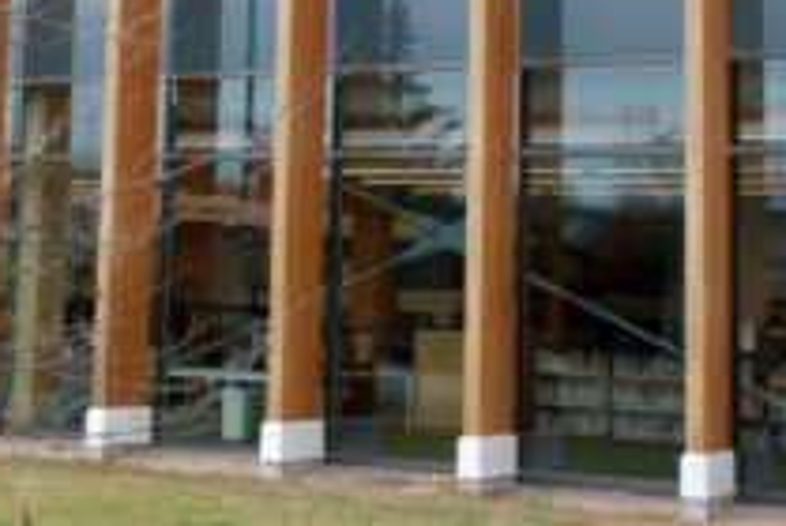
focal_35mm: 86
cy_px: 43
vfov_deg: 15.7
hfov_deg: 22.6
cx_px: -11
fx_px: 1880
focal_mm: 24
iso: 100
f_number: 14
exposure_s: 1/15
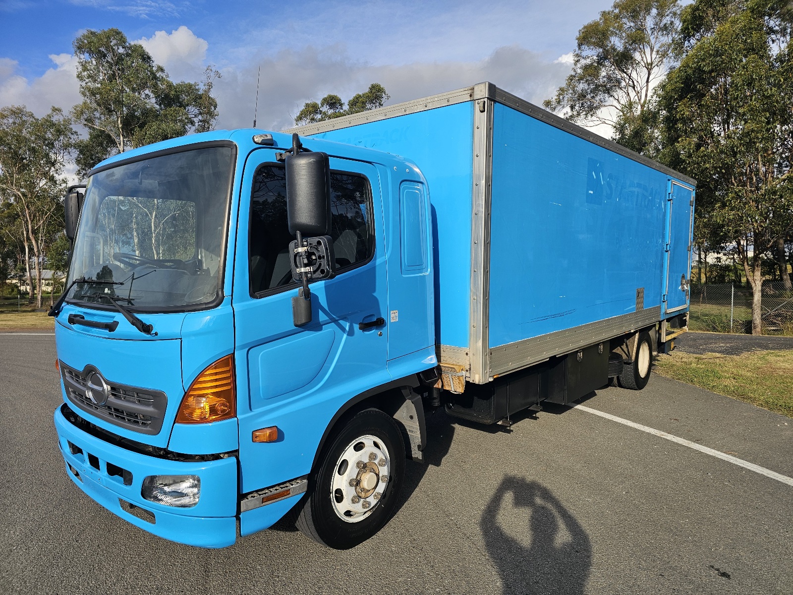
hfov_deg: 73.9
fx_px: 527
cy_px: 298
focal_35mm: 23
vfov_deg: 58.9
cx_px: 396
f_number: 1.7
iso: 40
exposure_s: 1/2000
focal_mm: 6.3
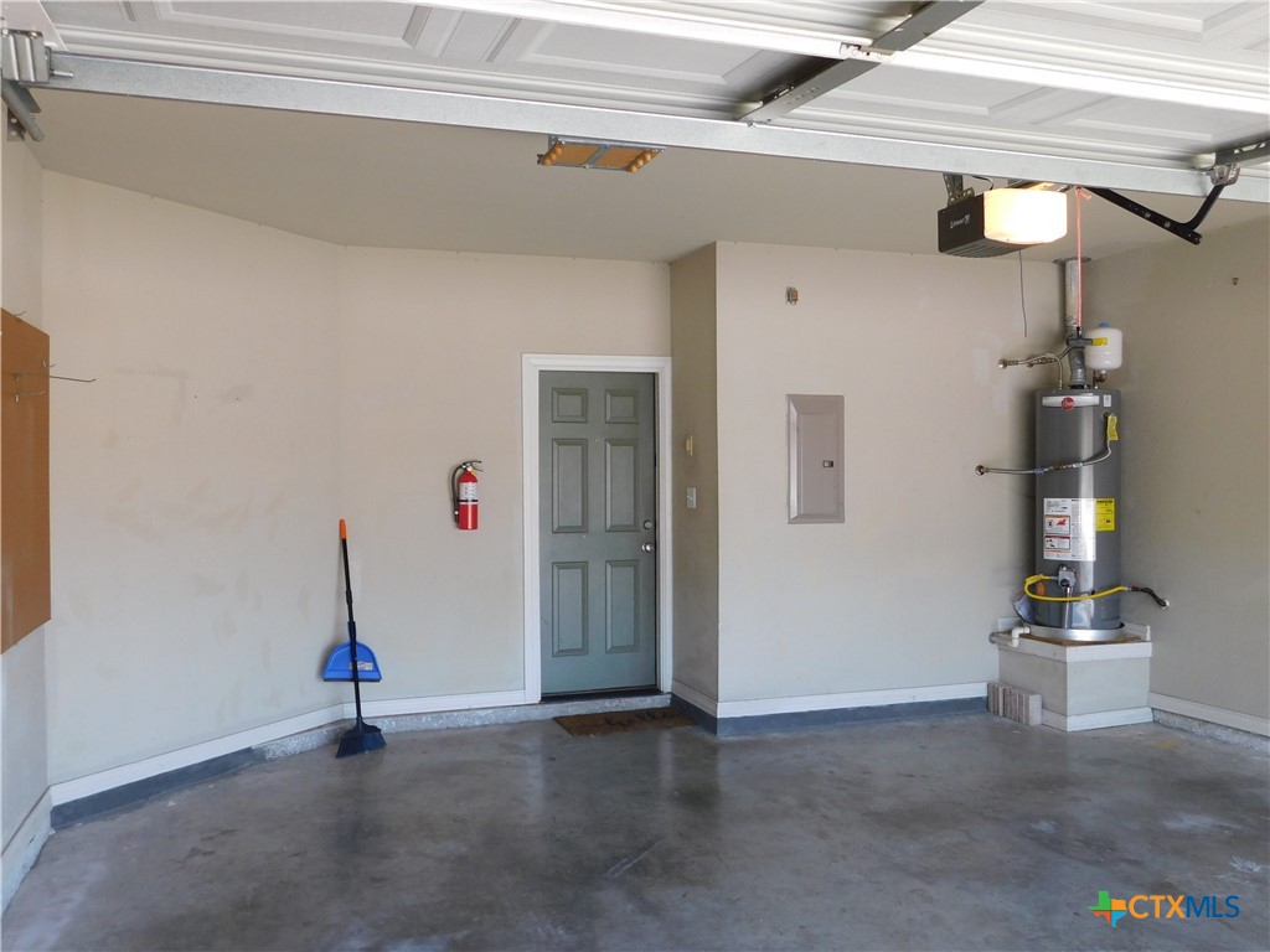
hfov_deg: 60.0
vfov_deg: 46.8
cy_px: 476
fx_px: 1101
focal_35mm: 30
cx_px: 635
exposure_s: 1/60
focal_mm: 5.3
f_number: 3.2
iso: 125
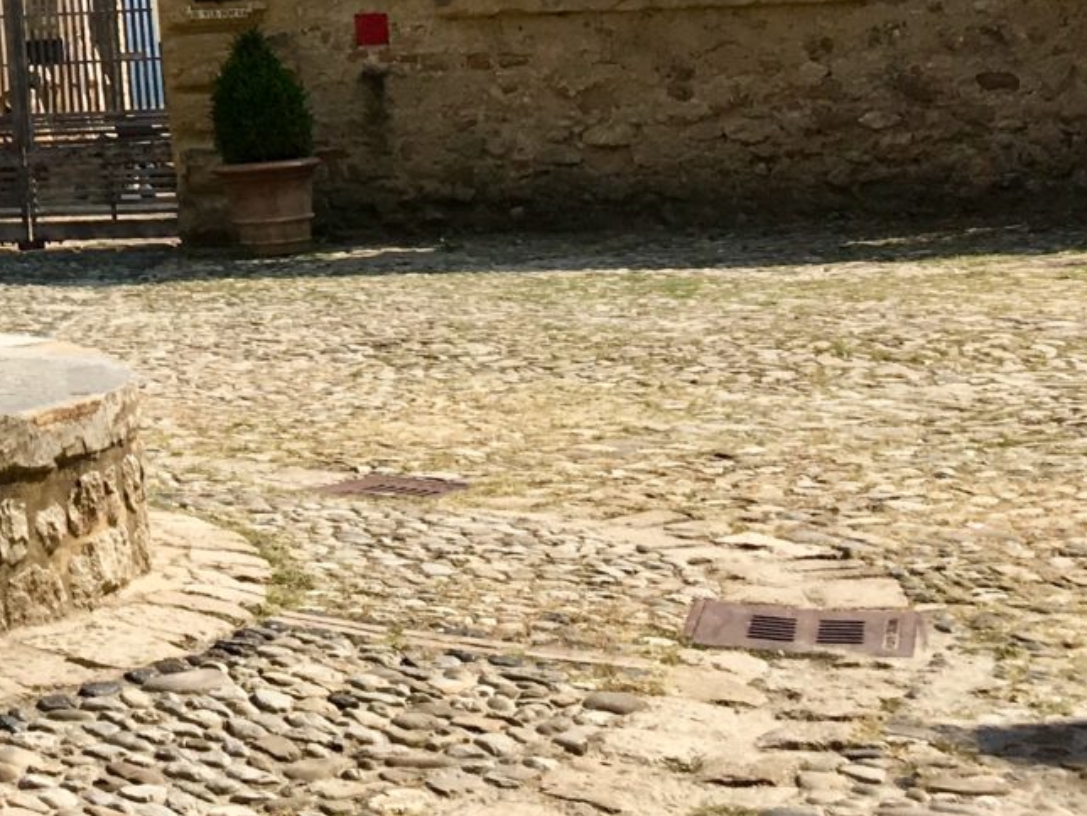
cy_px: -414
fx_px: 2826
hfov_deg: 19.3
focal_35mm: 90
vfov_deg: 15.2
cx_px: -498
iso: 25
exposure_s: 1/1399
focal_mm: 4.15
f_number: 2.2
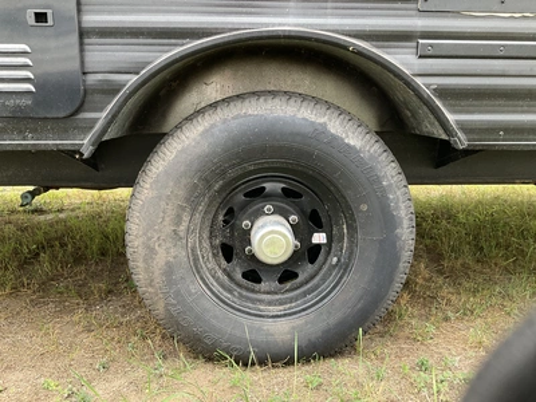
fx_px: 449
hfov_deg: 61.7
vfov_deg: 48.2
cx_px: 268
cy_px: 201
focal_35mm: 29
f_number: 1.8
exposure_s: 1/71
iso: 64
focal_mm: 3
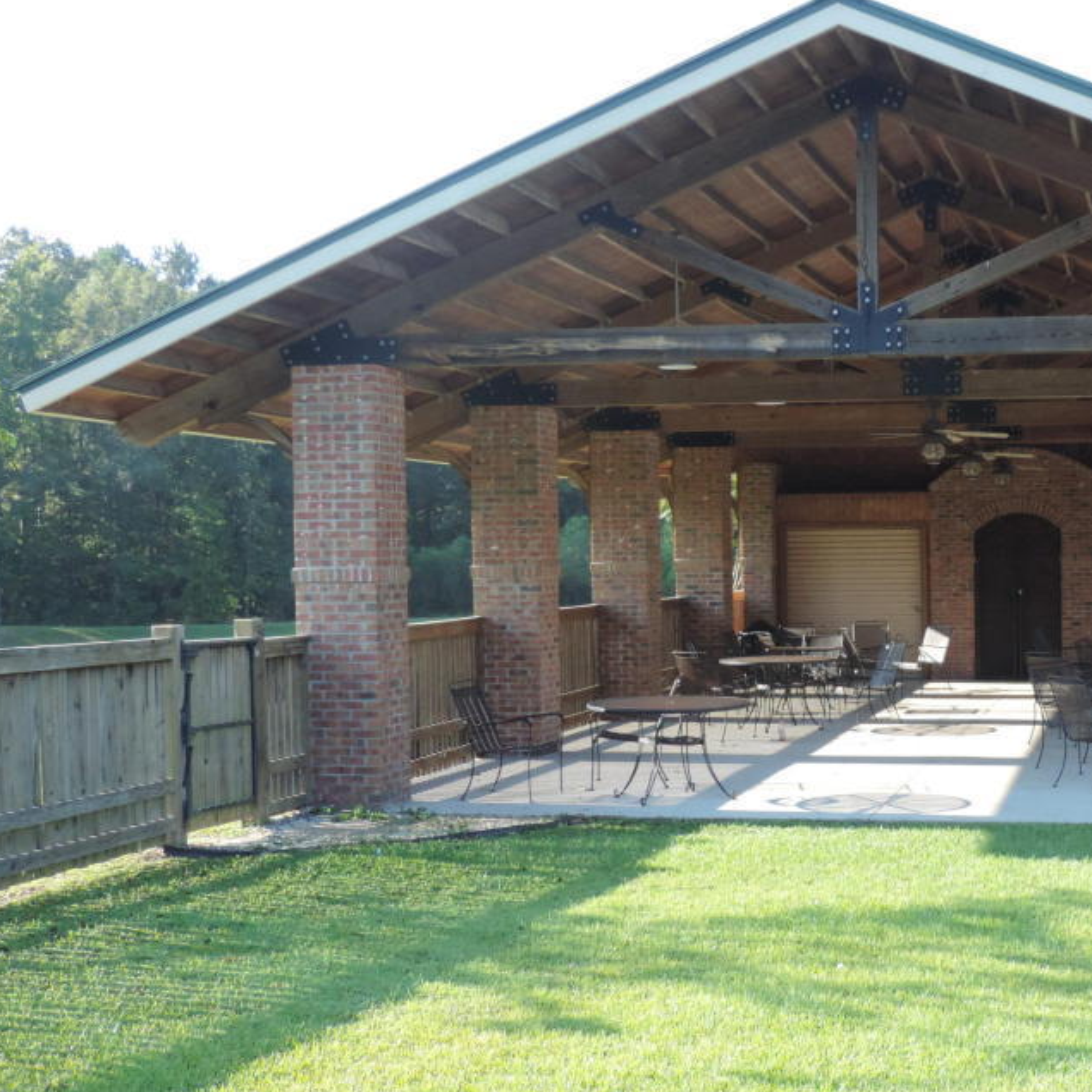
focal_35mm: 57
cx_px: 843
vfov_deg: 30.0
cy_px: 629
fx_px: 2034
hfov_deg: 29.5
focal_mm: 7.1
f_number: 3.3
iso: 400
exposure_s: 1/500
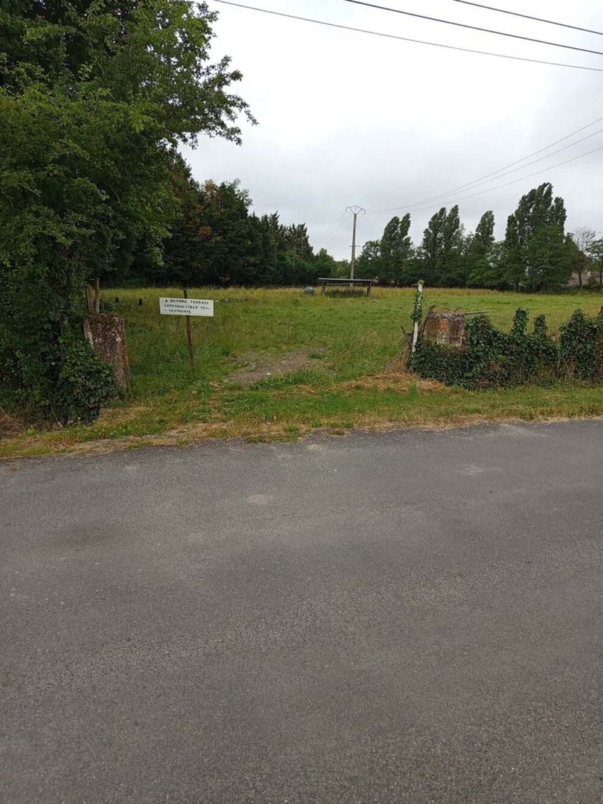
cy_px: 402
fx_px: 557
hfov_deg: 56.8
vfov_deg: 71.6
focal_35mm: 24
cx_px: 302
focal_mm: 5.24
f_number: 1.7
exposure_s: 1/326
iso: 50
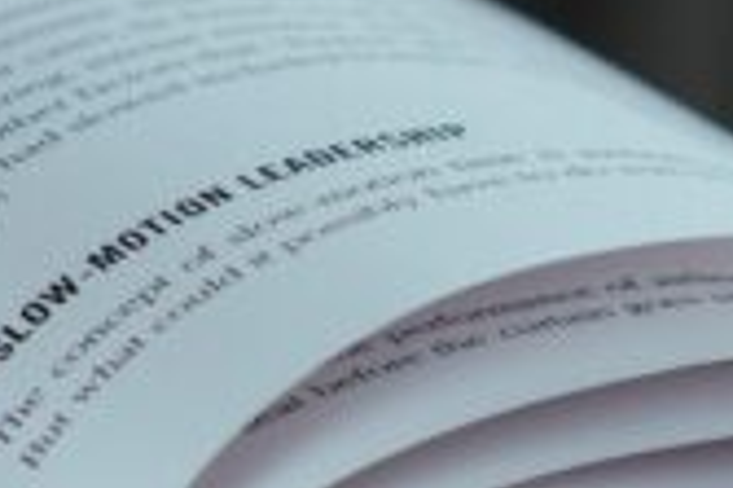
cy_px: 541
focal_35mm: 647
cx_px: 852
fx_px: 13160
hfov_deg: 3.2
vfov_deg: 2.1
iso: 100
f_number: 5
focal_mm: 135
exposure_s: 1/160
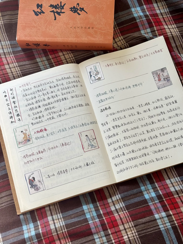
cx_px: 92
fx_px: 338
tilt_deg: -75.1
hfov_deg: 30.3
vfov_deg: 39.7
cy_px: 122
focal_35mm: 48
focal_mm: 6.76
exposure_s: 1/334
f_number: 1.78
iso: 64
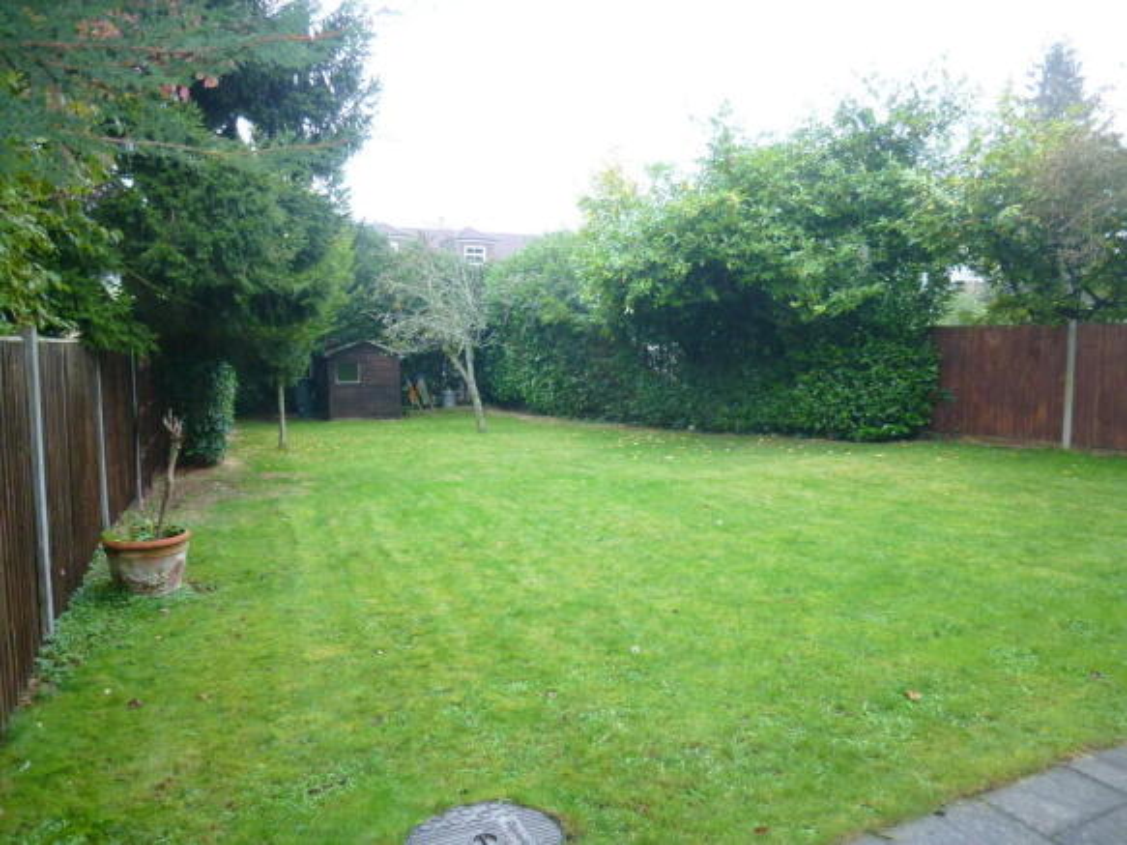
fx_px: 781
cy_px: 422
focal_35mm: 24
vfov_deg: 56.8
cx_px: 564
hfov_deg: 71.6
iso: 125
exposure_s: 1/60
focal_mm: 4.3
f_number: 2.2
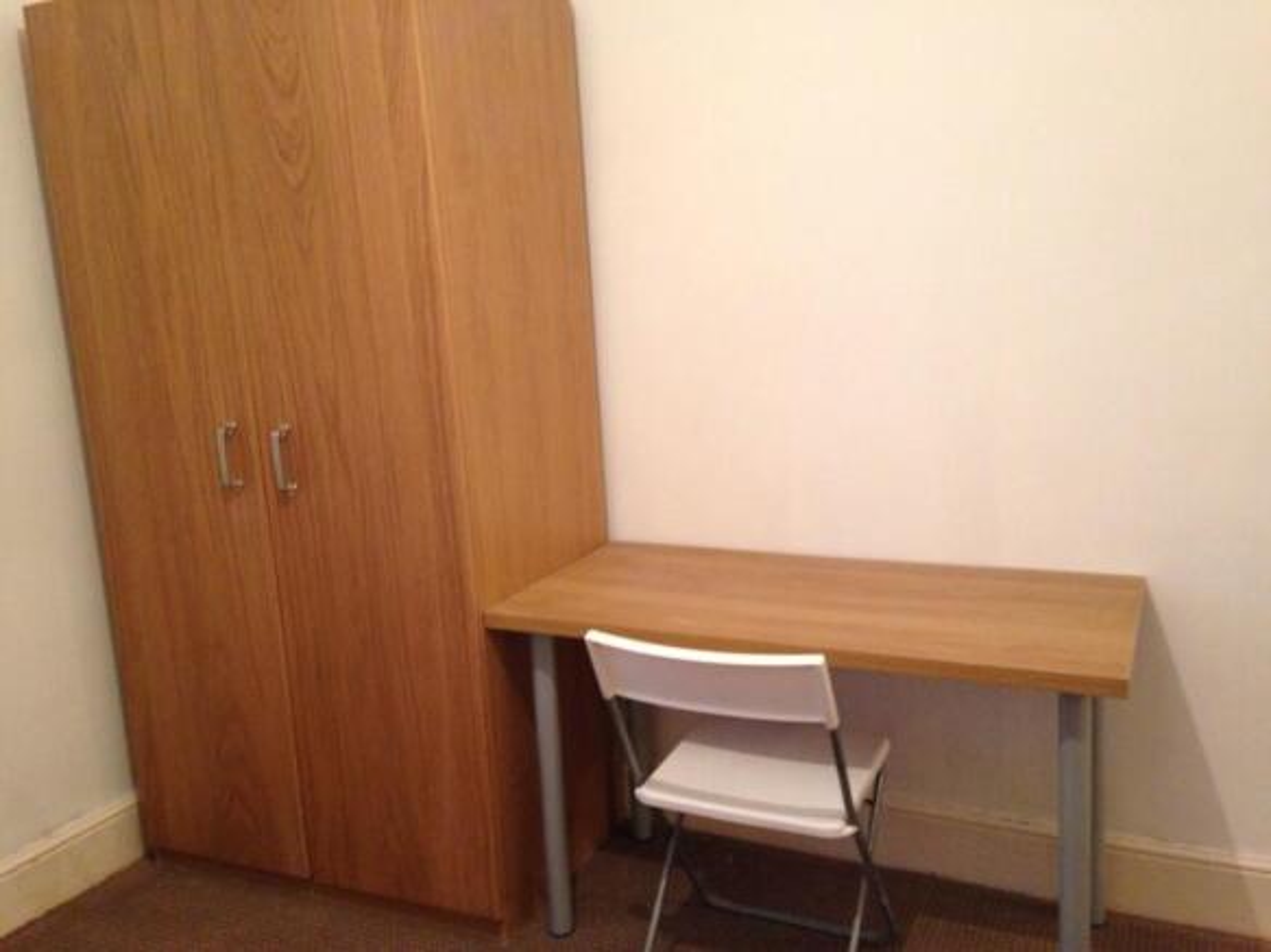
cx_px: 636
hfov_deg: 55.4
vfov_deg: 42.9
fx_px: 1211
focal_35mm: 33
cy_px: 476
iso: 250
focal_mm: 4.12
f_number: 2.4
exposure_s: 1/20
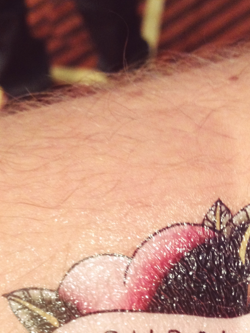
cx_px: 172
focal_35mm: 63
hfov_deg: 23.2
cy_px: 274
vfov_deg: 29.9
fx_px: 607
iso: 320
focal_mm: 4.28
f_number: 2.4
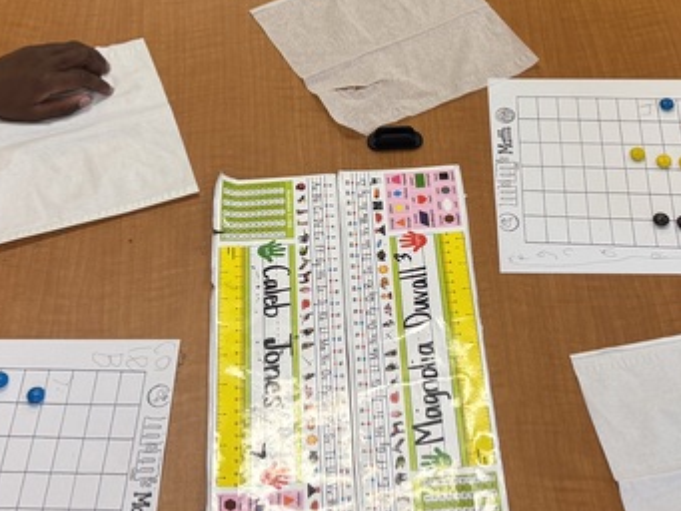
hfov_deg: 27.0
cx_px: 417
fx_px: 1417
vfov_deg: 19.9
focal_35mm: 72
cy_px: 18
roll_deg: -1.1
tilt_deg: -44.7
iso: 160
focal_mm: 6.76
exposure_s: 1/120
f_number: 1.78
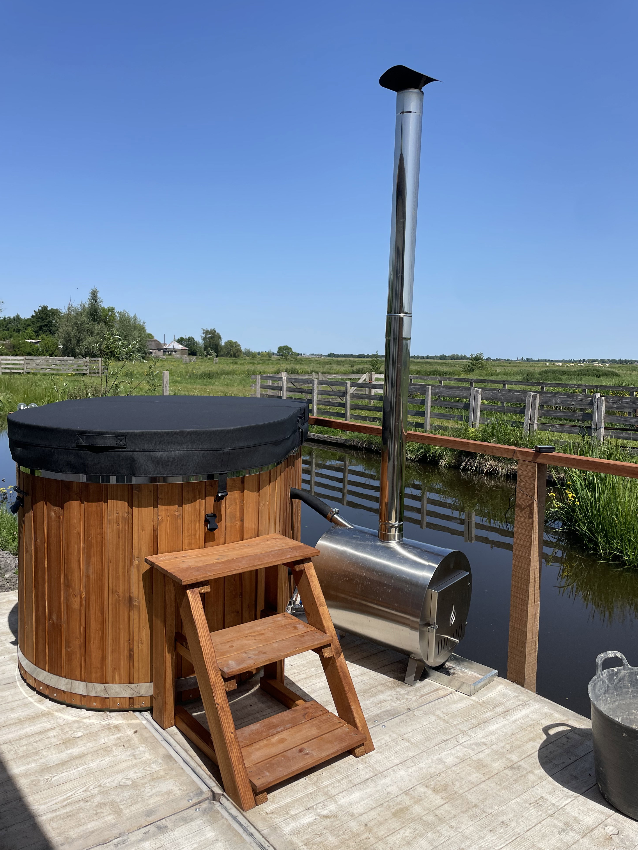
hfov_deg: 51.3
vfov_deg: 65.3
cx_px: 312
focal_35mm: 27
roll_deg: -1.0
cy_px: 429
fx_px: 664
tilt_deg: -5.1
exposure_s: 1/4831
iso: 32
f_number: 1.6
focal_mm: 4.2
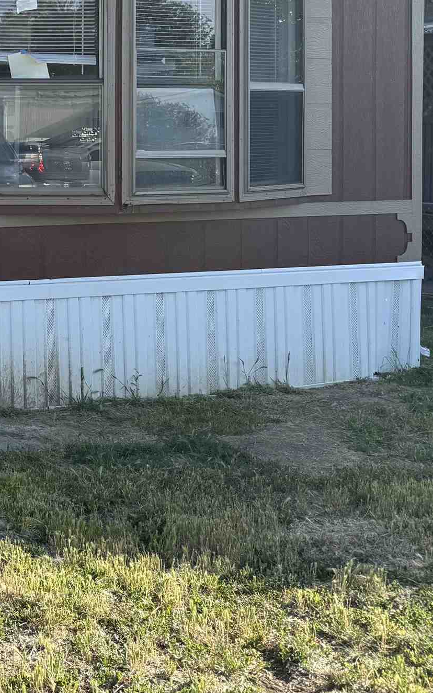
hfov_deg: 18.3
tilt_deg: +0.8
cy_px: 142
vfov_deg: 33.6
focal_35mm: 59
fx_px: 1114
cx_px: -295
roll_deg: +0.6
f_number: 1.78
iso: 80
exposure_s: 1/1812
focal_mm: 6.76
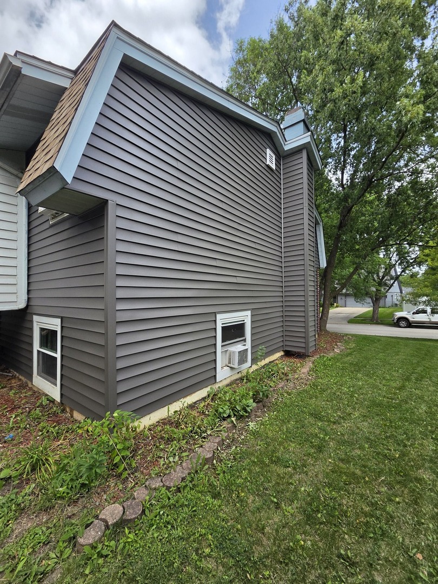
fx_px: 219
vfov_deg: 106.2
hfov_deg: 89.9
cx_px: 219
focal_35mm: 13
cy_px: 292
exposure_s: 1/1849
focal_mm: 2.2
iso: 100
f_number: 2.2
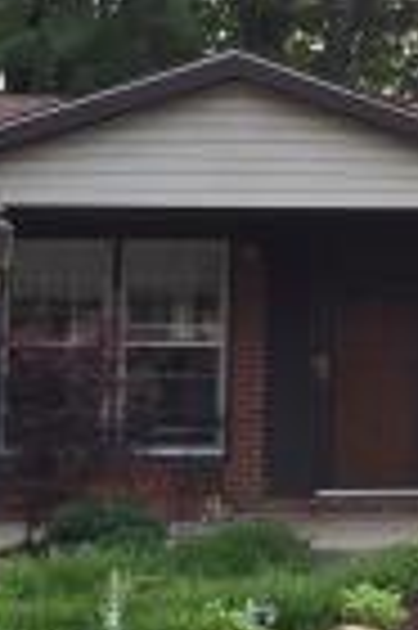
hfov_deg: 10.6
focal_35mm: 125
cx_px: 607
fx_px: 2182
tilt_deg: +7.7
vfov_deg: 16.3
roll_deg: -1.4
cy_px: 135
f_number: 2.2
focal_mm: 4.15
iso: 32
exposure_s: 1/204
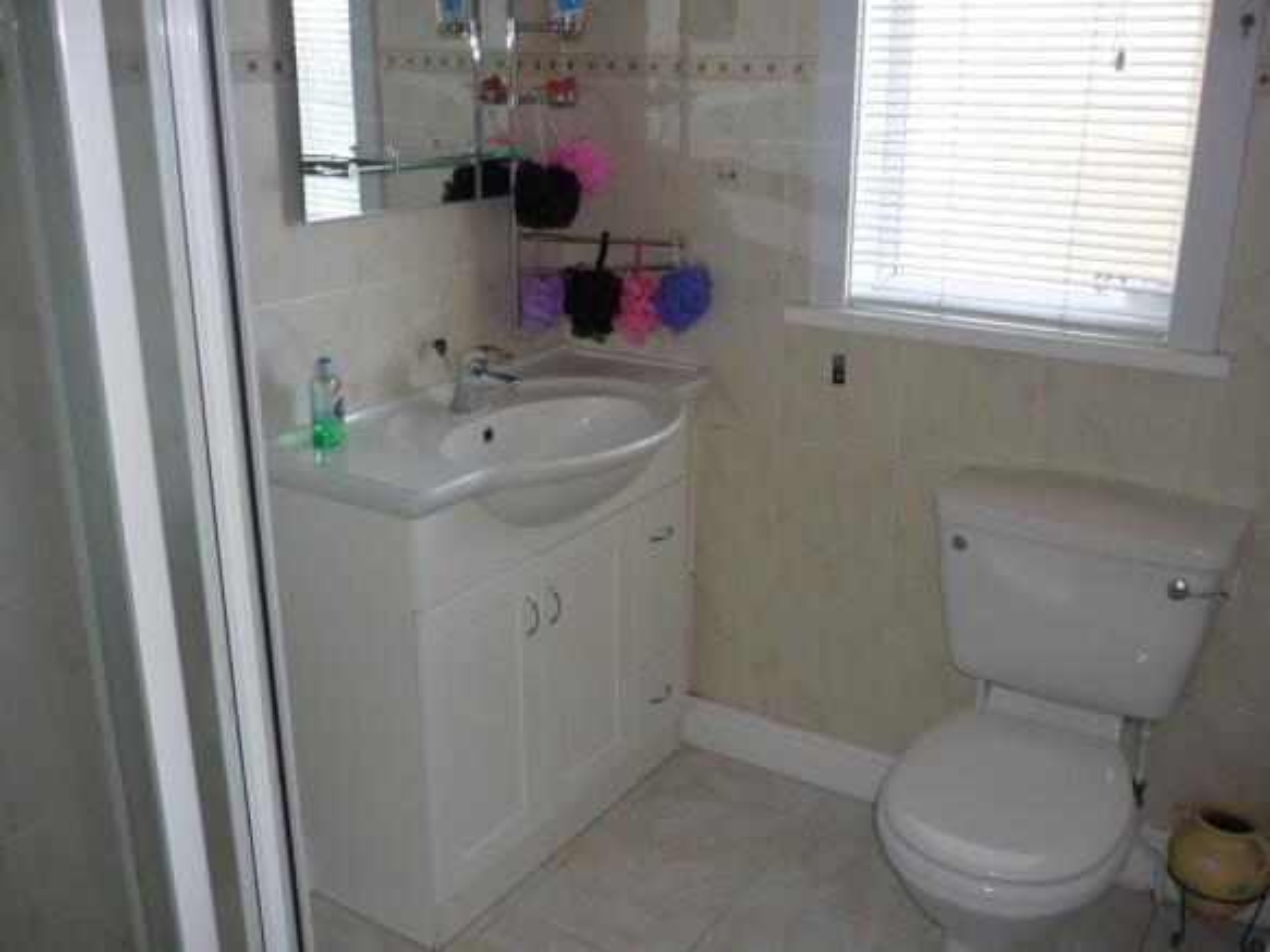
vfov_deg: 42.9
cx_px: 635
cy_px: 476
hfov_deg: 55.4
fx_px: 1210
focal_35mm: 33
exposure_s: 1/30
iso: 100
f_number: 2.8
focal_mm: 5.5
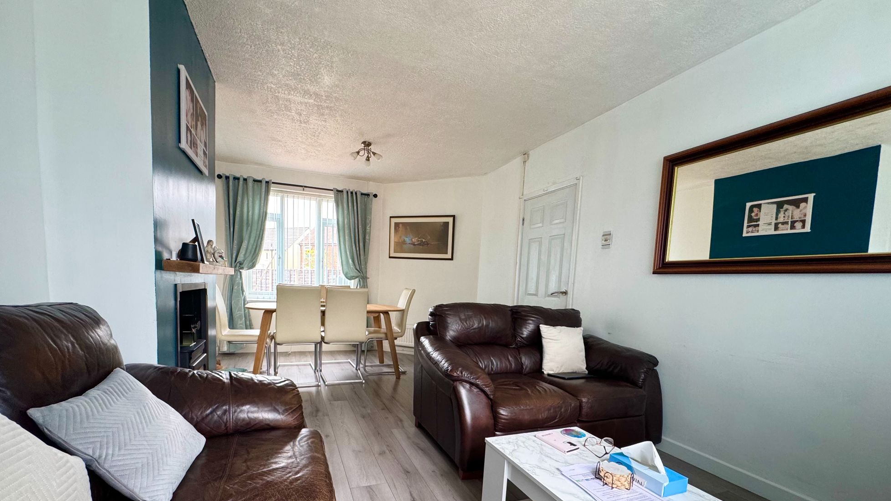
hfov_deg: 99.3
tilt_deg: -5.7
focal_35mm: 16
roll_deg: -2.1
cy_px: 321
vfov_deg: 65.8
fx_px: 378
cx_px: 430
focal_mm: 2.22
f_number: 2.2
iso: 200
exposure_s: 1/99
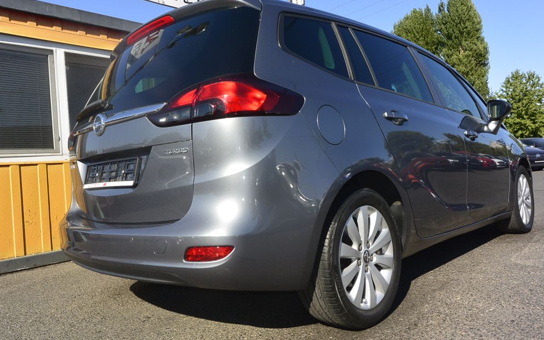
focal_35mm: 28
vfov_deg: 44.5
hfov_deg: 66.5
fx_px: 415
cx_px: 272
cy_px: 167
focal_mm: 10
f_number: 9
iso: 160
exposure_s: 1/250
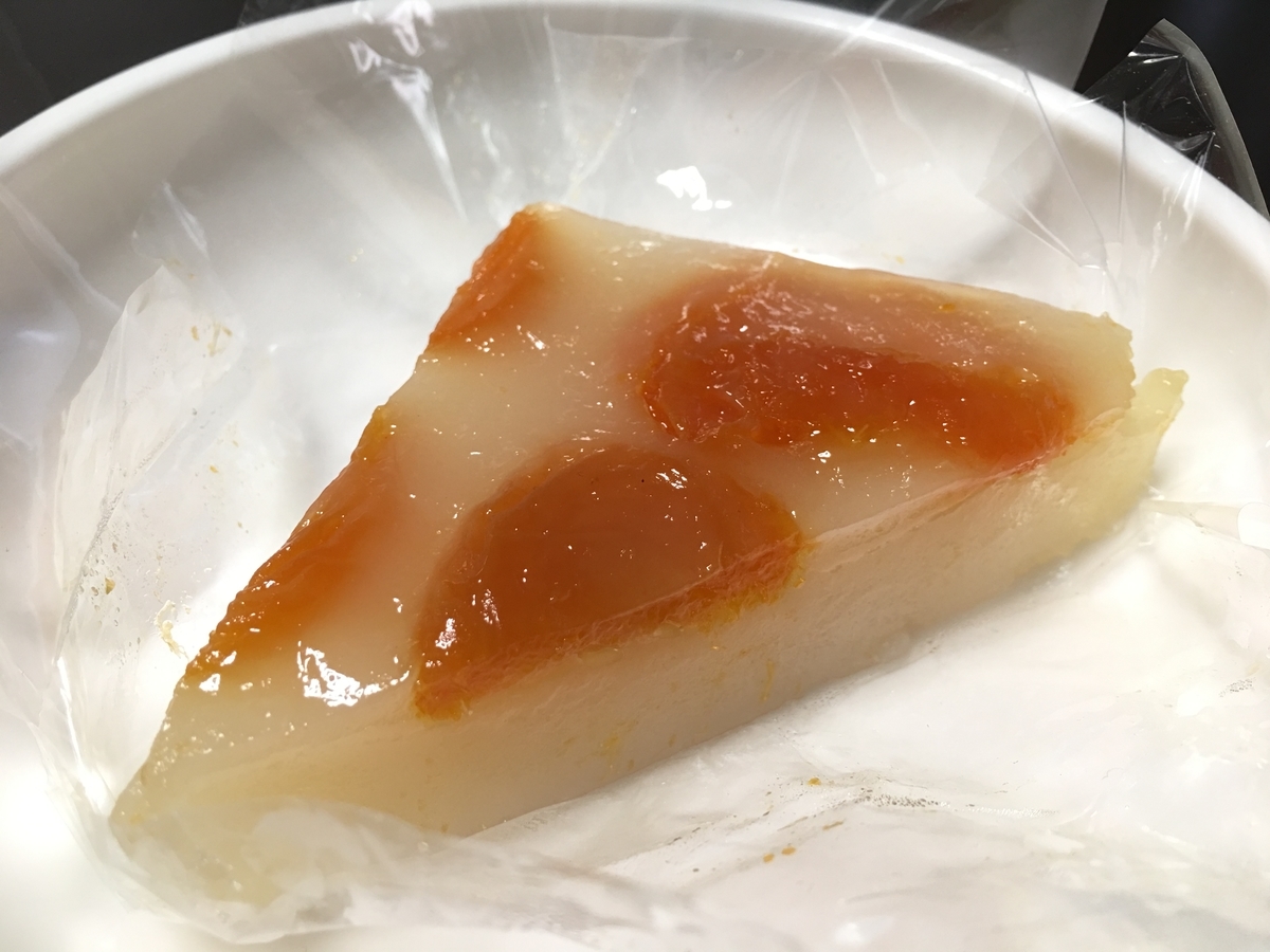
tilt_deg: -48.8
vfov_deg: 48.2
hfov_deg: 61.7
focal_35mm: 29
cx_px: 635
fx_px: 1064
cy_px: 476
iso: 50
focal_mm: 4.15
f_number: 2.2
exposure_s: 1/15
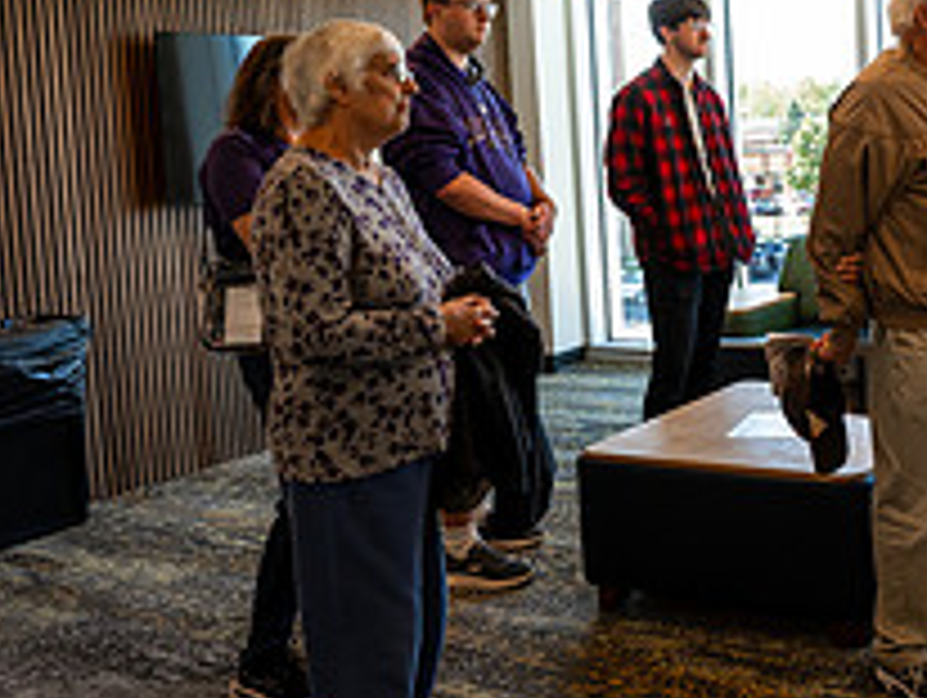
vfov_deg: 31.1
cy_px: 191
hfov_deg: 37.0
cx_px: 922
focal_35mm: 46
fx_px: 1233
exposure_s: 1/320
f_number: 4
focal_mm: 17
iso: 800
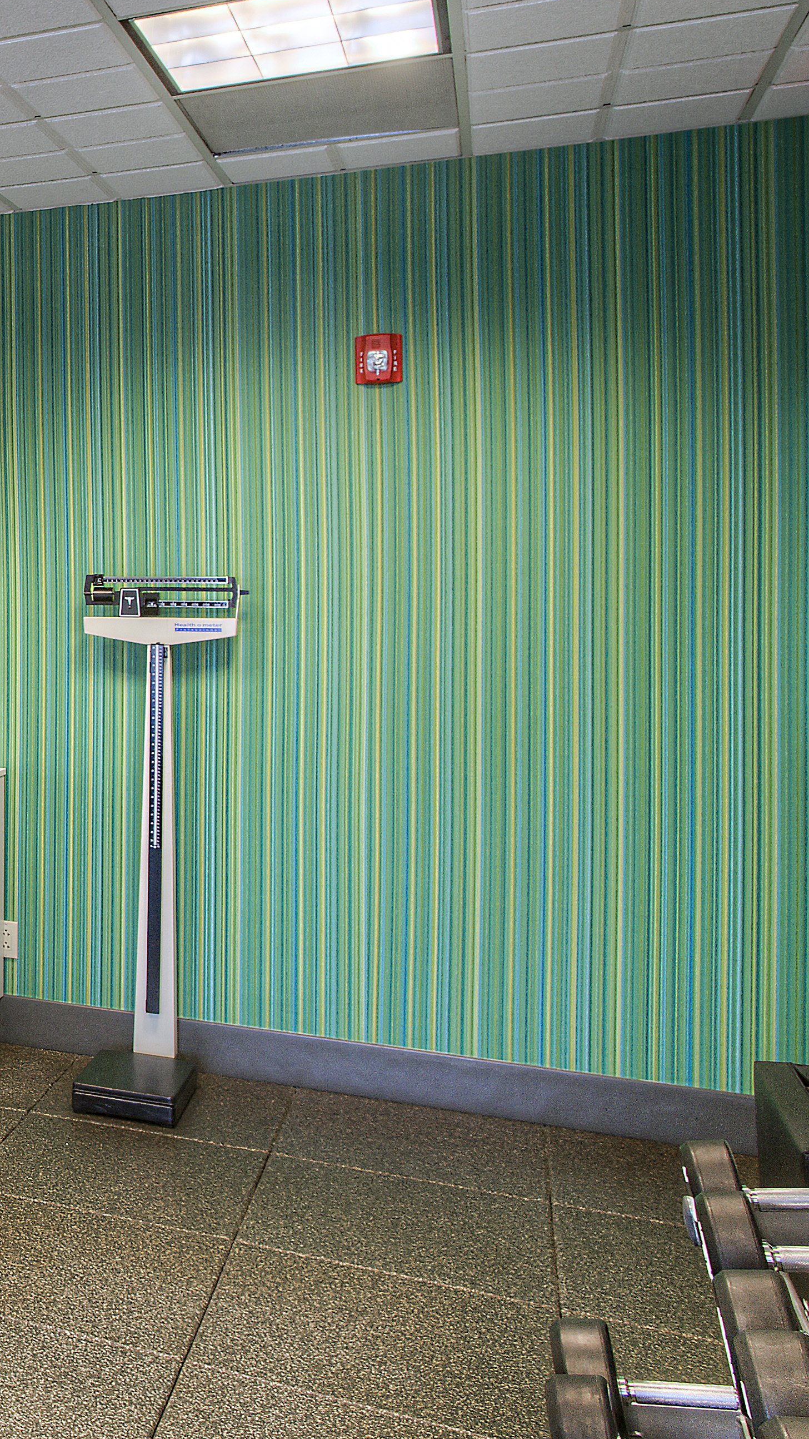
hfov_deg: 23.4
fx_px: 1487
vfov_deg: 51.3
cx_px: -453
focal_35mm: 39
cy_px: 586
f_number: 7.1
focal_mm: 16
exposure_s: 1/8
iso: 320
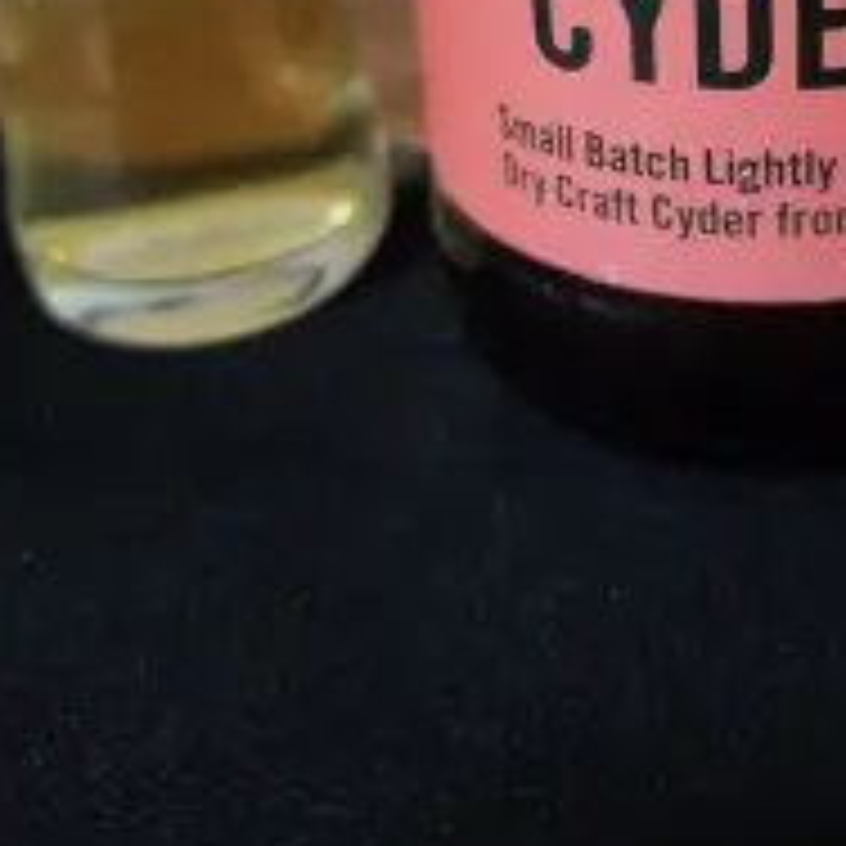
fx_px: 1355
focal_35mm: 49
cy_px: 9
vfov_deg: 32.1
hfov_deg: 34.0
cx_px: 626
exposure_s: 1/25
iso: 1000
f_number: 1.8
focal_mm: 5.4
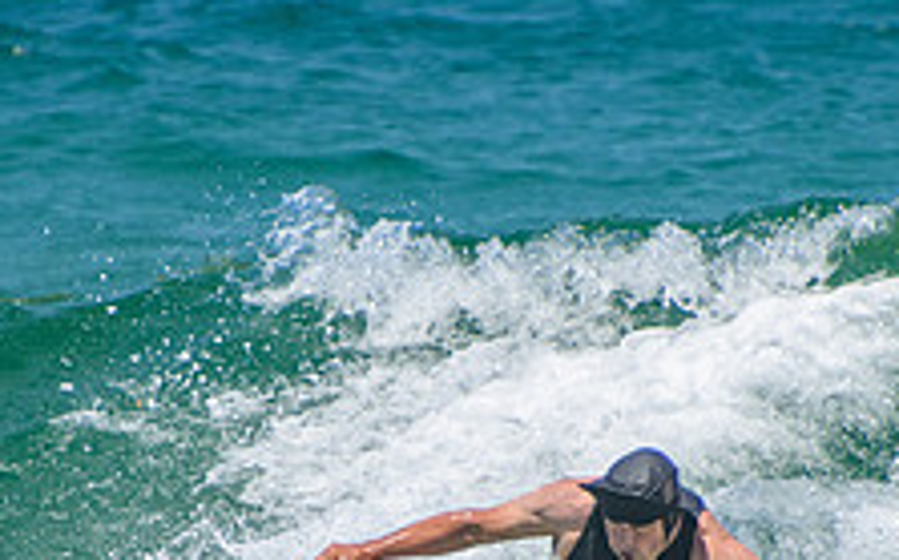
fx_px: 38951
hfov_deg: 1.3
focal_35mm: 1591
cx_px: 456
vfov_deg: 0.8
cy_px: 614
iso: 320
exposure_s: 1/2000
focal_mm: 400
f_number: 5.6
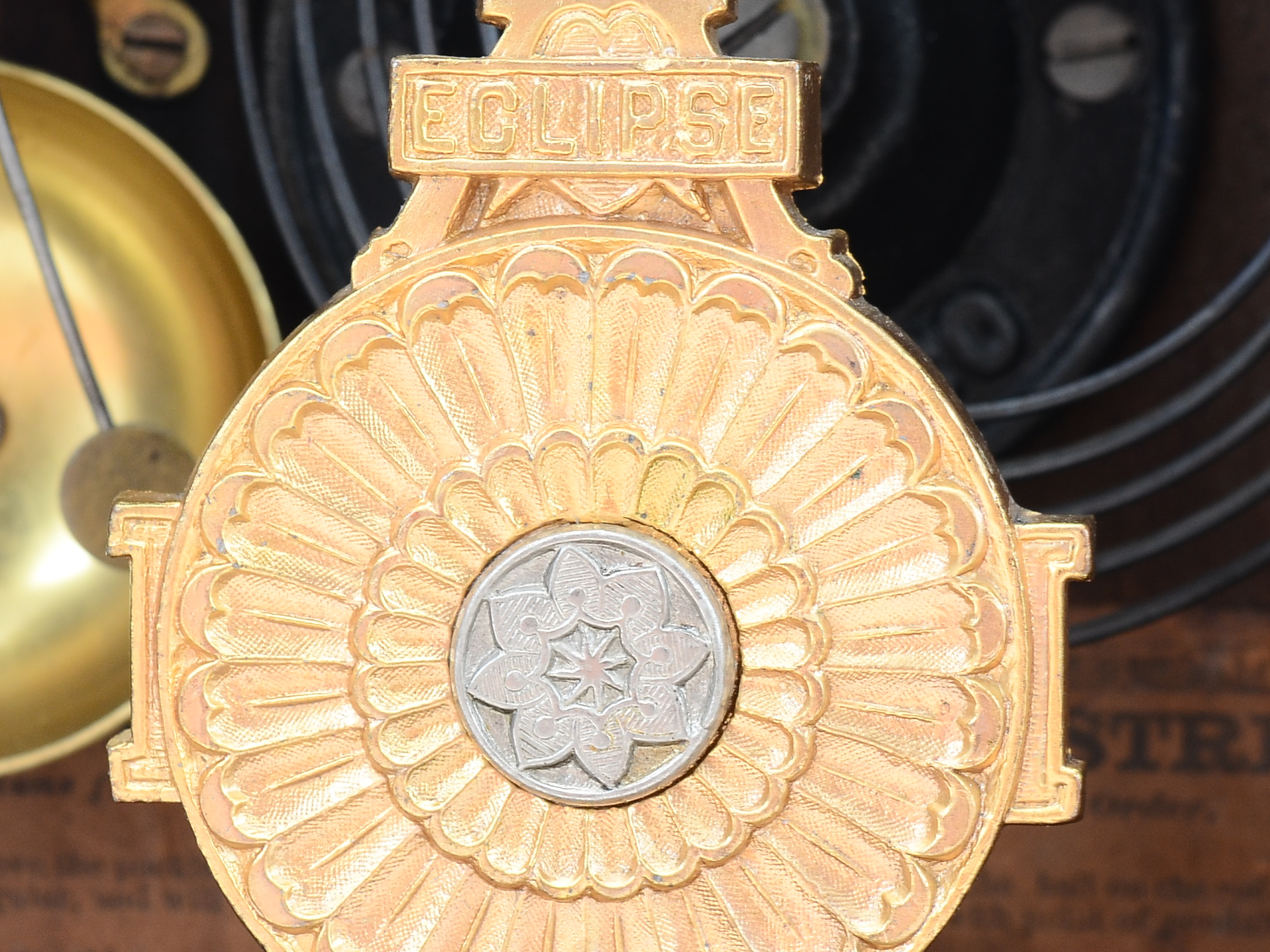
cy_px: 692
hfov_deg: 17.7
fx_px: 4073
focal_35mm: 111
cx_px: 613
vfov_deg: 13.3
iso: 320
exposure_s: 1/60
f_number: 7.1
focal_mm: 40
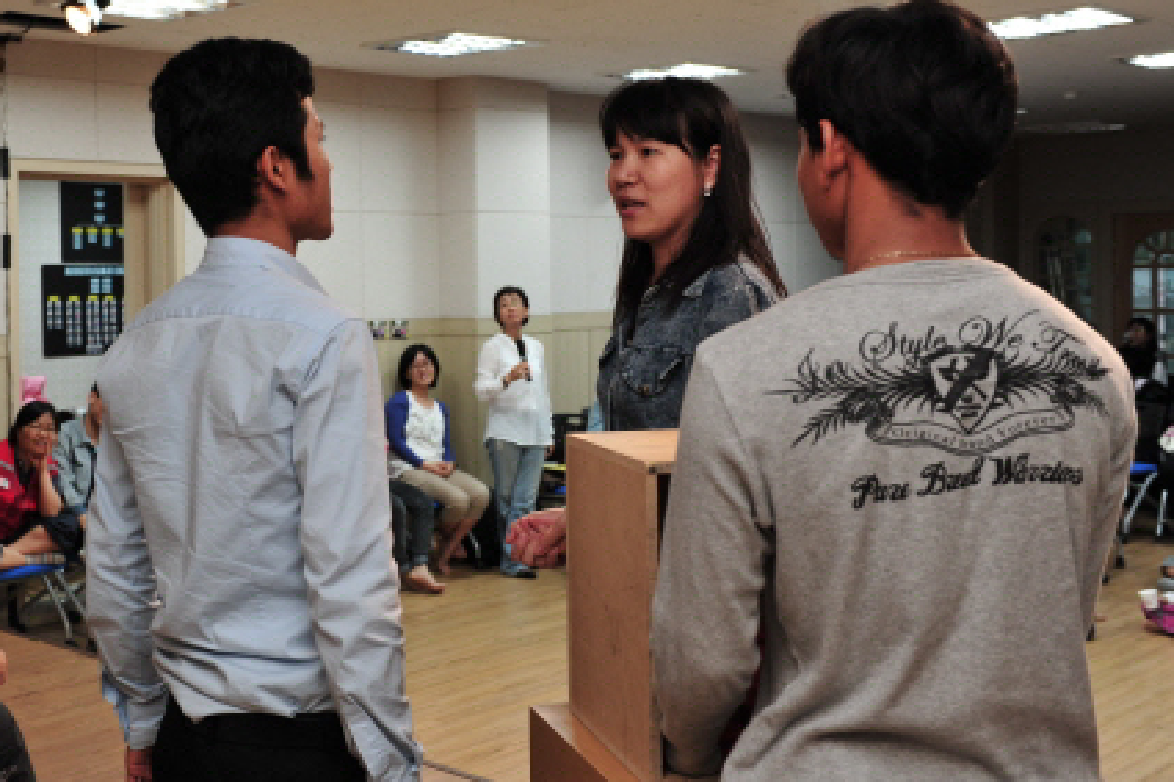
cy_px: 305
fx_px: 1565
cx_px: 373
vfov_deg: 28.0
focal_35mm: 48
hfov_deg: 40.5
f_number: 5
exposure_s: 1/160
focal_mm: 34
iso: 800
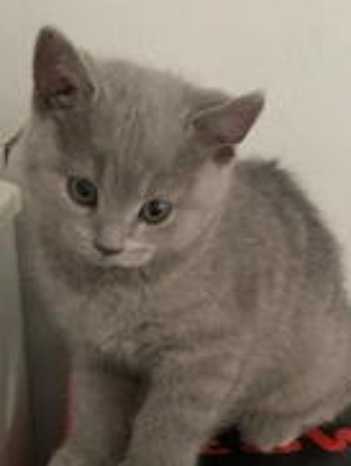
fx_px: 769
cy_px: 312
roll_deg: +2.1
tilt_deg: -19.6
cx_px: 154
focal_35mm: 57
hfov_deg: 25.7
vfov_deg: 33.4
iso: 640
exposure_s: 1/30
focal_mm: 4.25
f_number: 1.8
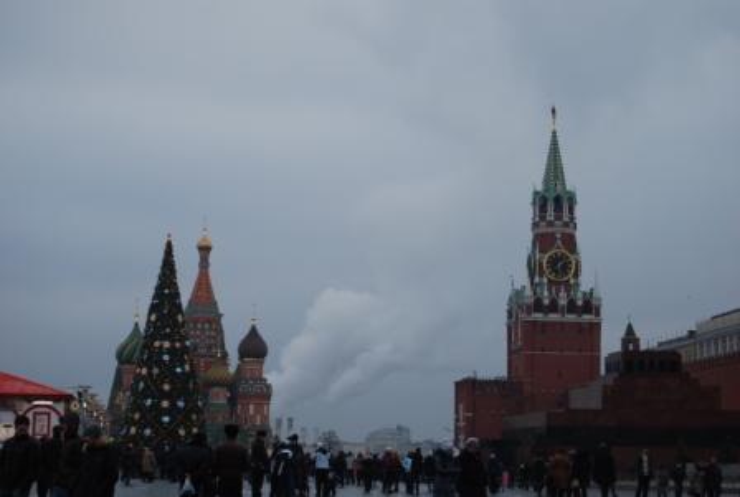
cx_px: 370
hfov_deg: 24.6
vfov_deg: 16.6
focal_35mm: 82
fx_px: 1700
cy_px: 248
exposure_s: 1/125
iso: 110
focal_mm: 55
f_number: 5.6
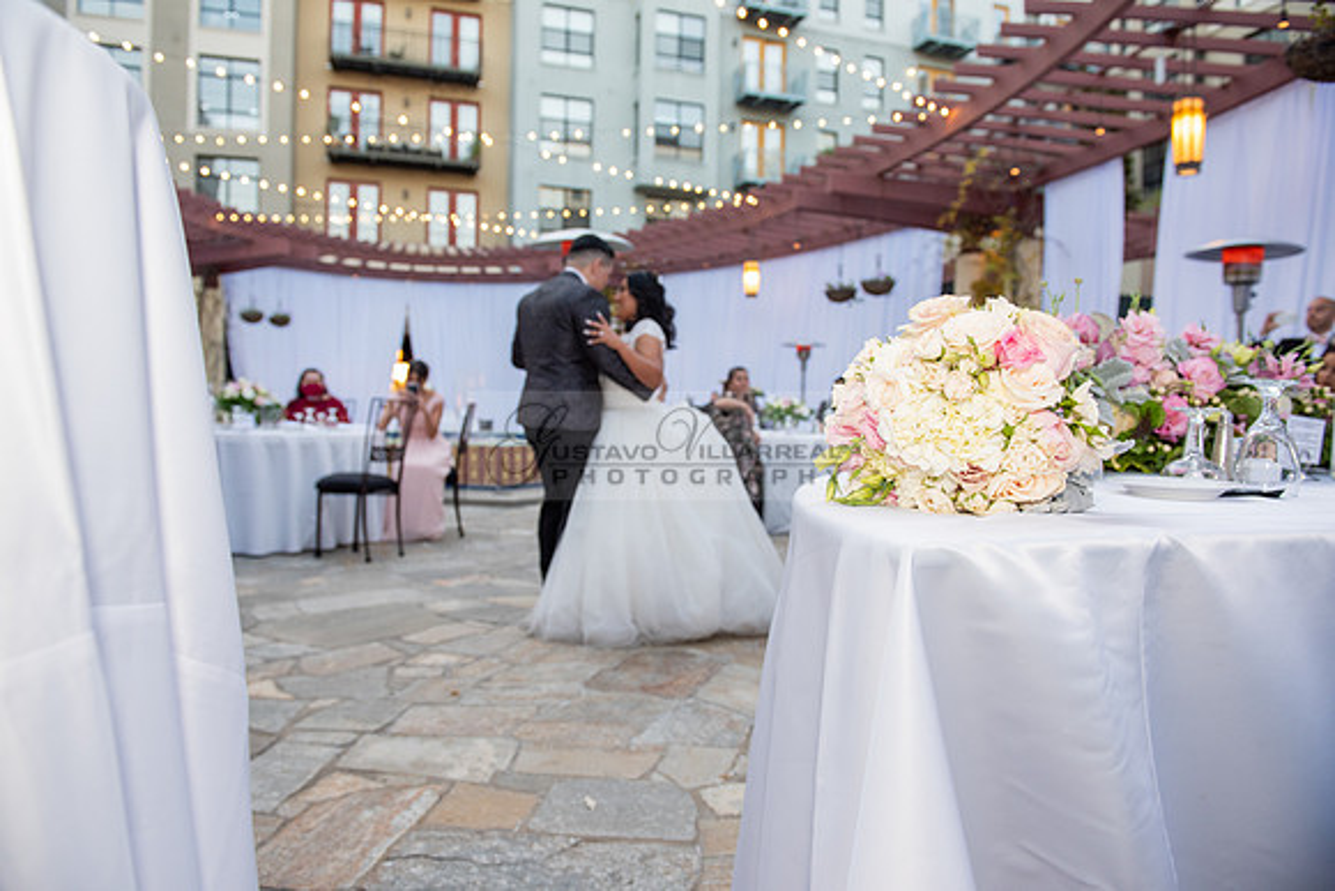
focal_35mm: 24
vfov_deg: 53.2
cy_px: 446
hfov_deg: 73.7
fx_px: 890
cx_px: 668
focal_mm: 24
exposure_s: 1/160
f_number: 4
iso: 800
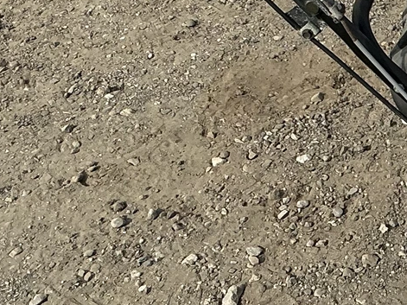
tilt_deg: -25.5
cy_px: -49
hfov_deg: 15.6
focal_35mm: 119
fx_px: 1399
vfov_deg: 12.2
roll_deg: +2.7
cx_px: 549
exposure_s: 1/1377
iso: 25
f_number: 1.8
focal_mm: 3
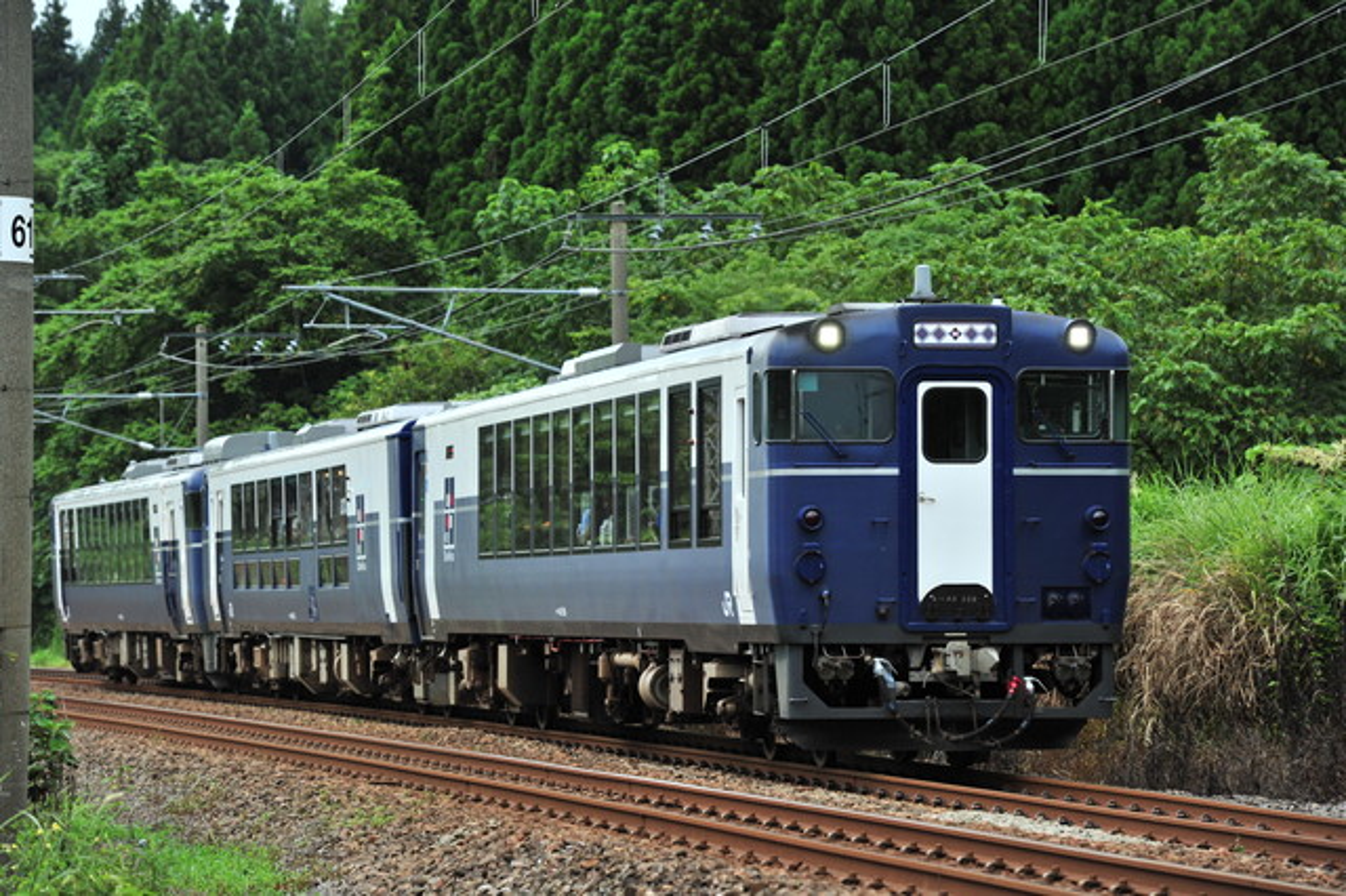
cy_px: 448
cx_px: 673
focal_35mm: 150
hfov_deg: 13.7
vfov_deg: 9.1
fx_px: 5605
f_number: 5.6
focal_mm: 150
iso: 1000
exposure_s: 1/640
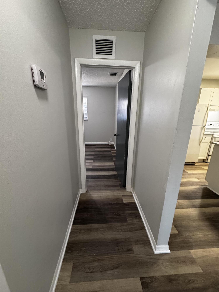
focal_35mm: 14
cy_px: 146
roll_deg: -0.3
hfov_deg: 85.7
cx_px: 110
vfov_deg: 102.1
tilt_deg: -14.1
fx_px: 118
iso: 400
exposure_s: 1/60
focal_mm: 2.22
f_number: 2.2
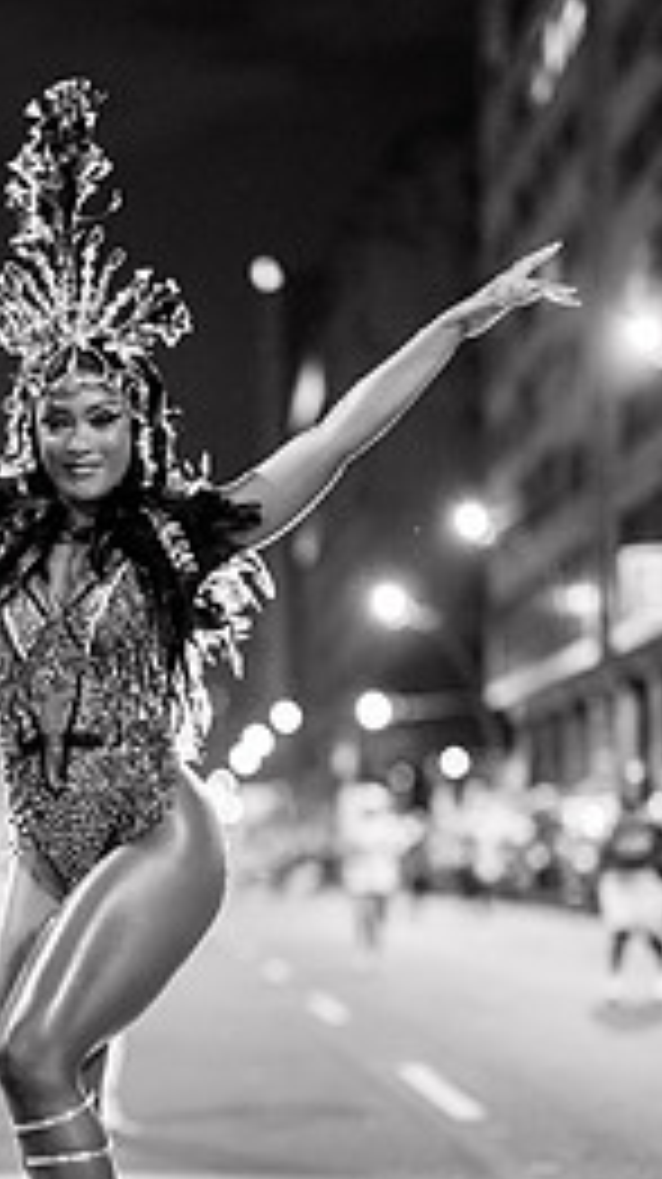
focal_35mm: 90
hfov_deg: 13.3
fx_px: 2814
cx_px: 54
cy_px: 747
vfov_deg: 23.6
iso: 2000
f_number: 1.2
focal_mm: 50
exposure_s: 1/320
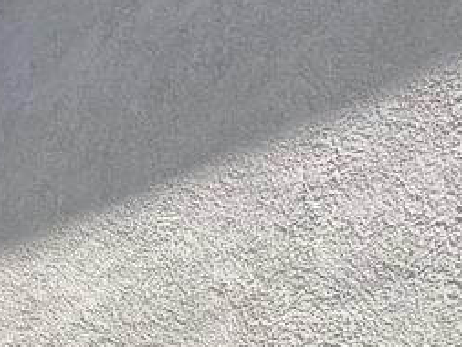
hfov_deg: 18.3
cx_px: -380
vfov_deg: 14.6
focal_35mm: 83
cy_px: 699
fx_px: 1108
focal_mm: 2.22
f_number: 2.2
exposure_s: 1/1961
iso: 50
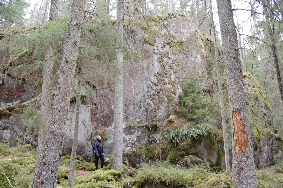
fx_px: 212
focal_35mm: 27
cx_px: 142
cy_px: 94
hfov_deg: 67.4
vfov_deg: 47.8
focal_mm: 18
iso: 400
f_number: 4.5
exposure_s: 1/80
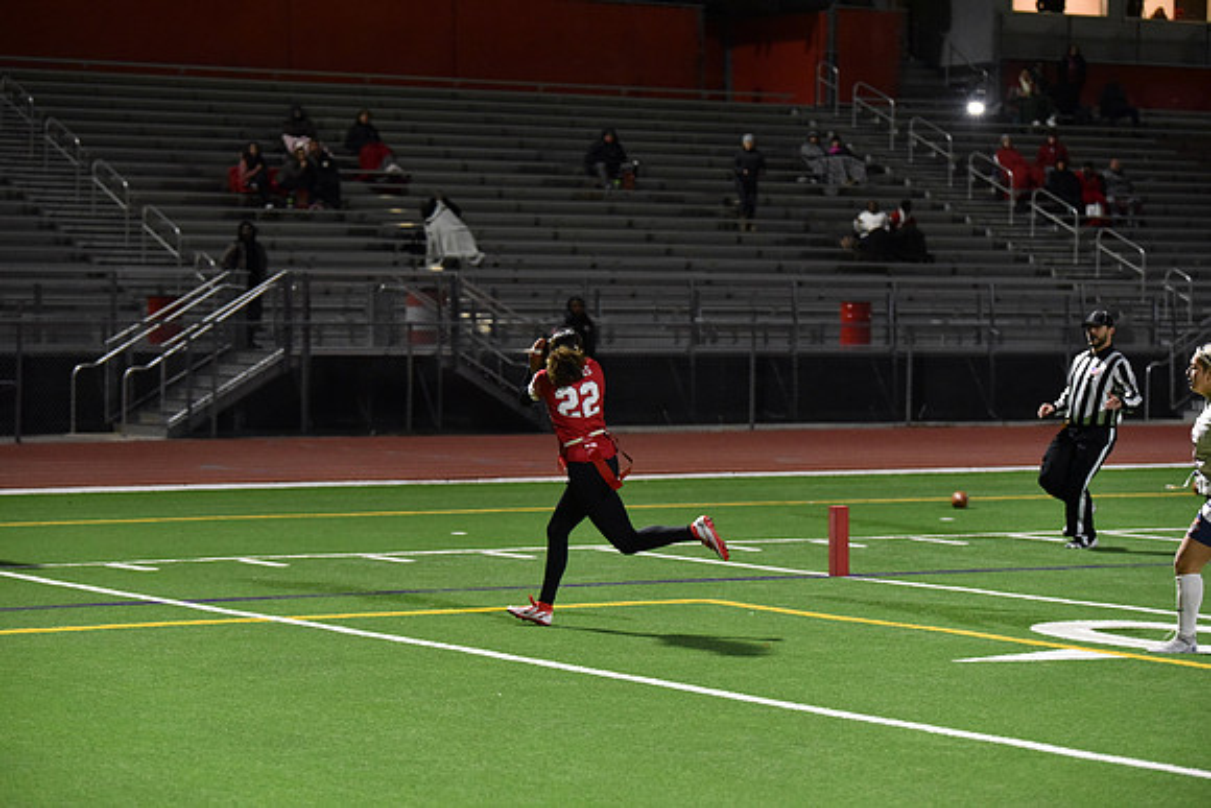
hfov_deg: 19.5
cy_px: 404
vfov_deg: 13.0
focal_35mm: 105
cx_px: 606
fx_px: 3533
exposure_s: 1/640
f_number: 2.8
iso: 5600
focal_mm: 105
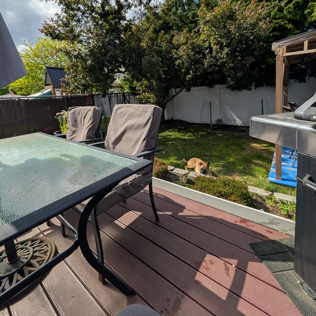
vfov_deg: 89.2
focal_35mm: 15
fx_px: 155
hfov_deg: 91.1
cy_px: 118
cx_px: 155
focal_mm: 2.02
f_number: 1.7
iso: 55
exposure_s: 1/4878
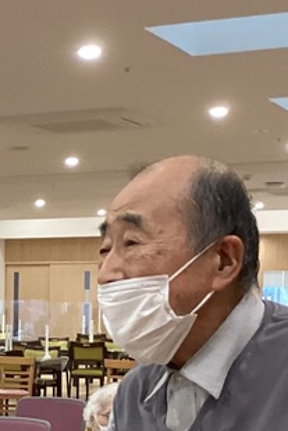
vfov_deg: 19.1
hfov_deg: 12.5
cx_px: -141
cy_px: 434
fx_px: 1247
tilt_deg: -8.6
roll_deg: -0.2
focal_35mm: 104
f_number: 2.4
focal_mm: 3.3
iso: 250
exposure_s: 1/60
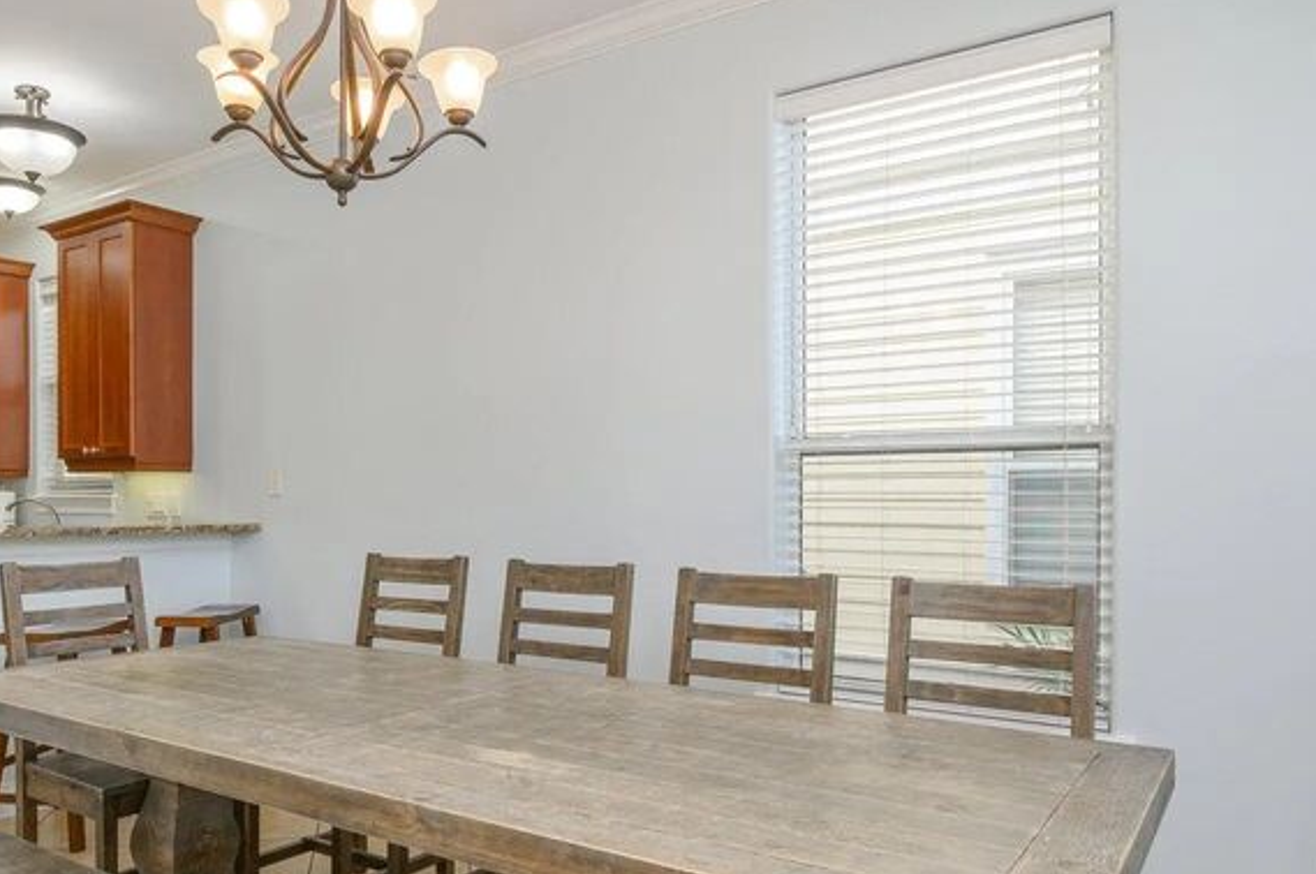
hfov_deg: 65.0
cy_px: 480
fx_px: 1019
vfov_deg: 46.4
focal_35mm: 28
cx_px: 513
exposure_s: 1/30
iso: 320
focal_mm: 15.5
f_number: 9
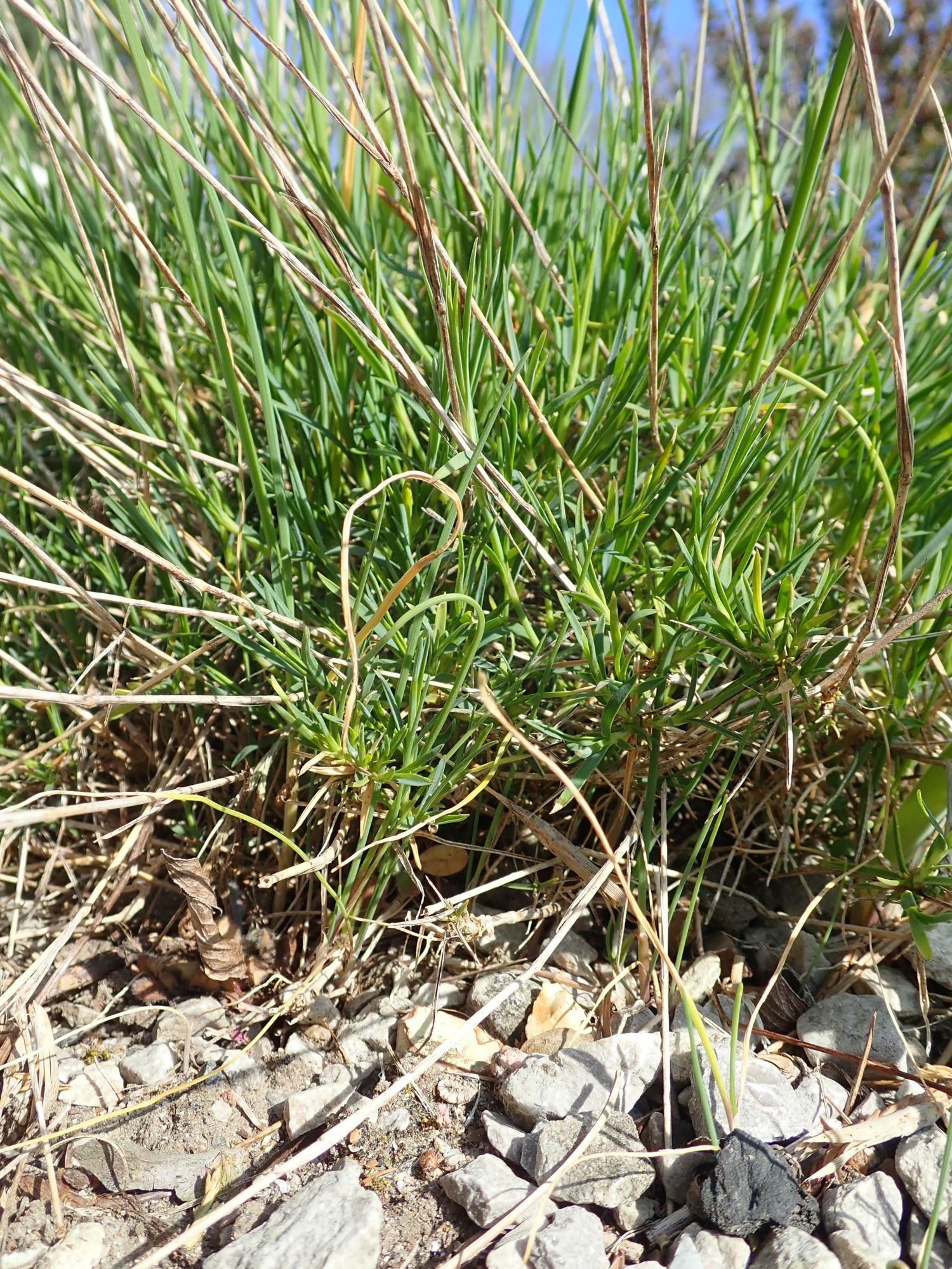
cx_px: 476
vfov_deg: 60.0
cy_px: 634
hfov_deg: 46.8
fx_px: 1100
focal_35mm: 30
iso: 100
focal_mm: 5.5
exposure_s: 1/500
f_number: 3.2
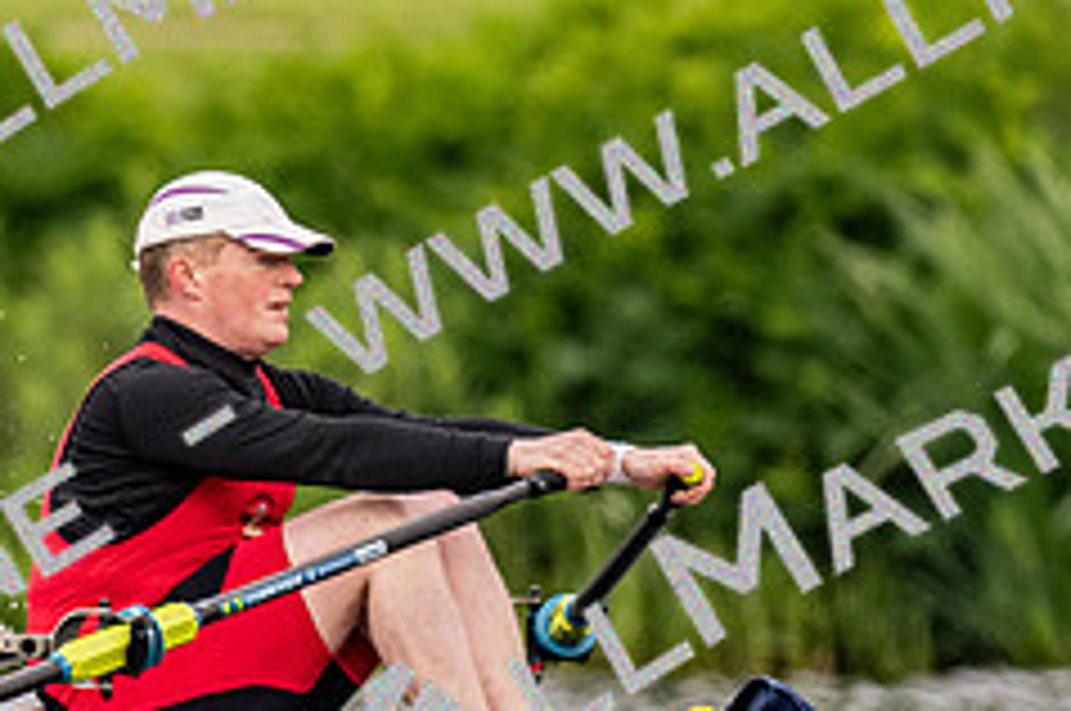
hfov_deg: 0.9
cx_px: -22
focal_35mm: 2196
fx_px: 65242
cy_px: 450
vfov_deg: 0.6
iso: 800
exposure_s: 1/2500
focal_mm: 600
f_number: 4
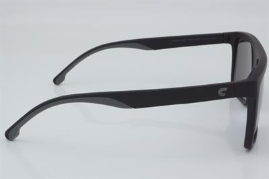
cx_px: 134
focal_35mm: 75
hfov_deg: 27.0
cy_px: 90
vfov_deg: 18.2
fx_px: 560
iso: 100
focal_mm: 50
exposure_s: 1/4
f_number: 32
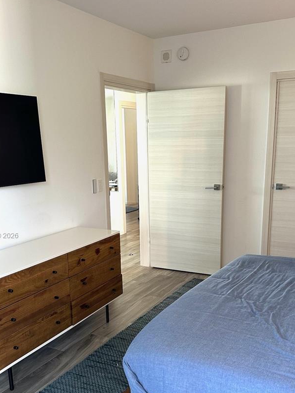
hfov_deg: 39.7
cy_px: 236
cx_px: 148
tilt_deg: -12.8
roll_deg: +1.1
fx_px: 409
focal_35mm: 36
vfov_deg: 51.0
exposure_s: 1/60
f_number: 1.78
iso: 160
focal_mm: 6.86
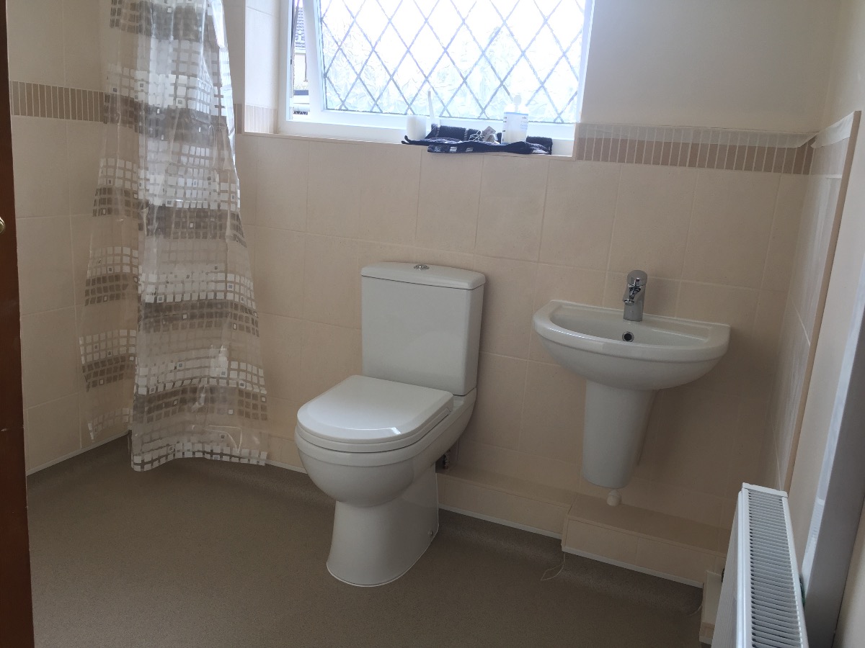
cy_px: 324
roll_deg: -3.7
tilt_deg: -11.7
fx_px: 725
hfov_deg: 61.7
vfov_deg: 48.2
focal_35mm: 29
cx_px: 432
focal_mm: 4.15
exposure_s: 1/33
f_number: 2.2
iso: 32
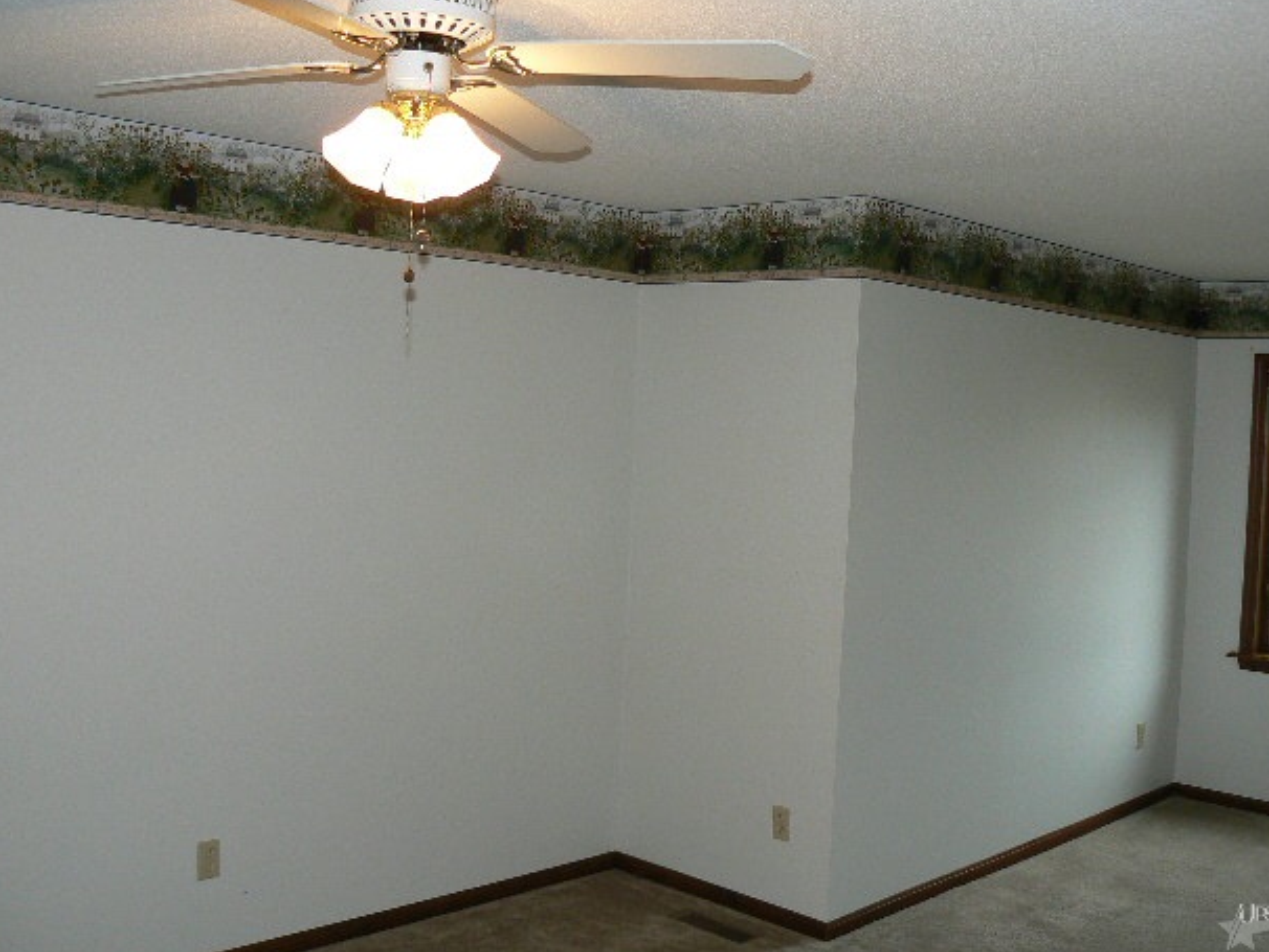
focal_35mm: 38
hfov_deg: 49.0
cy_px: 454
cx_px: 647
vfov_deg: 37.7
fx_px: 1394
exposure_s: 1/30
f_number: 2.8
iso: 100
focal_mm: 6
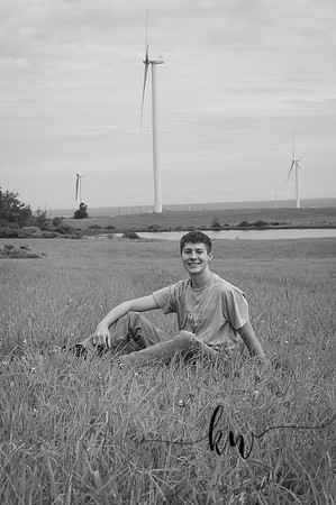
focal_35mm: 80
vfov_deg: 25.4
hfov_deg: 17.0
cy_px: 252
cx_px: 168
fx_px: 1123
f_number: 13
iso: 400
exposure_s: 1/250
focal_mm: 80
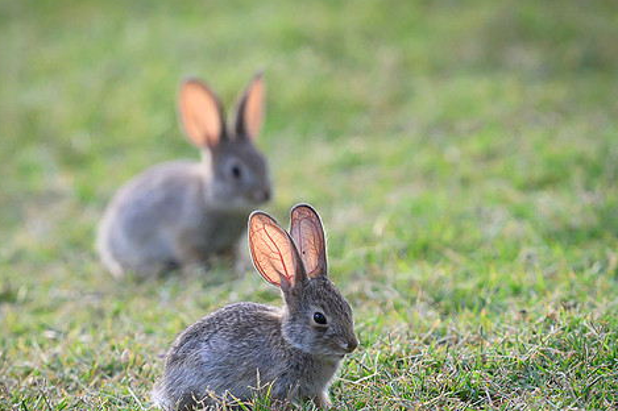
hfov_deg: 2.1
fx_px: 16760
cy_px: 202
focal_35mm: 977
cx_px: 290
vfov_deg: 1.4
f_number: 4
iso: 800
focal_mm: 400
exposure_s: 1/2000
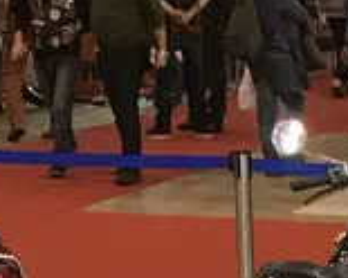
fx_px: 2173
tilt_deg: -22.7
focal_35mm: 211
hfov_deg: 8.7
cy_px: 881
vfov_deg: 6.6
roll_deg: -1.6
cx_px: 667
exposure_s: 1/33
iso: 40
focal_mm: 3.99
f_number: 1.8
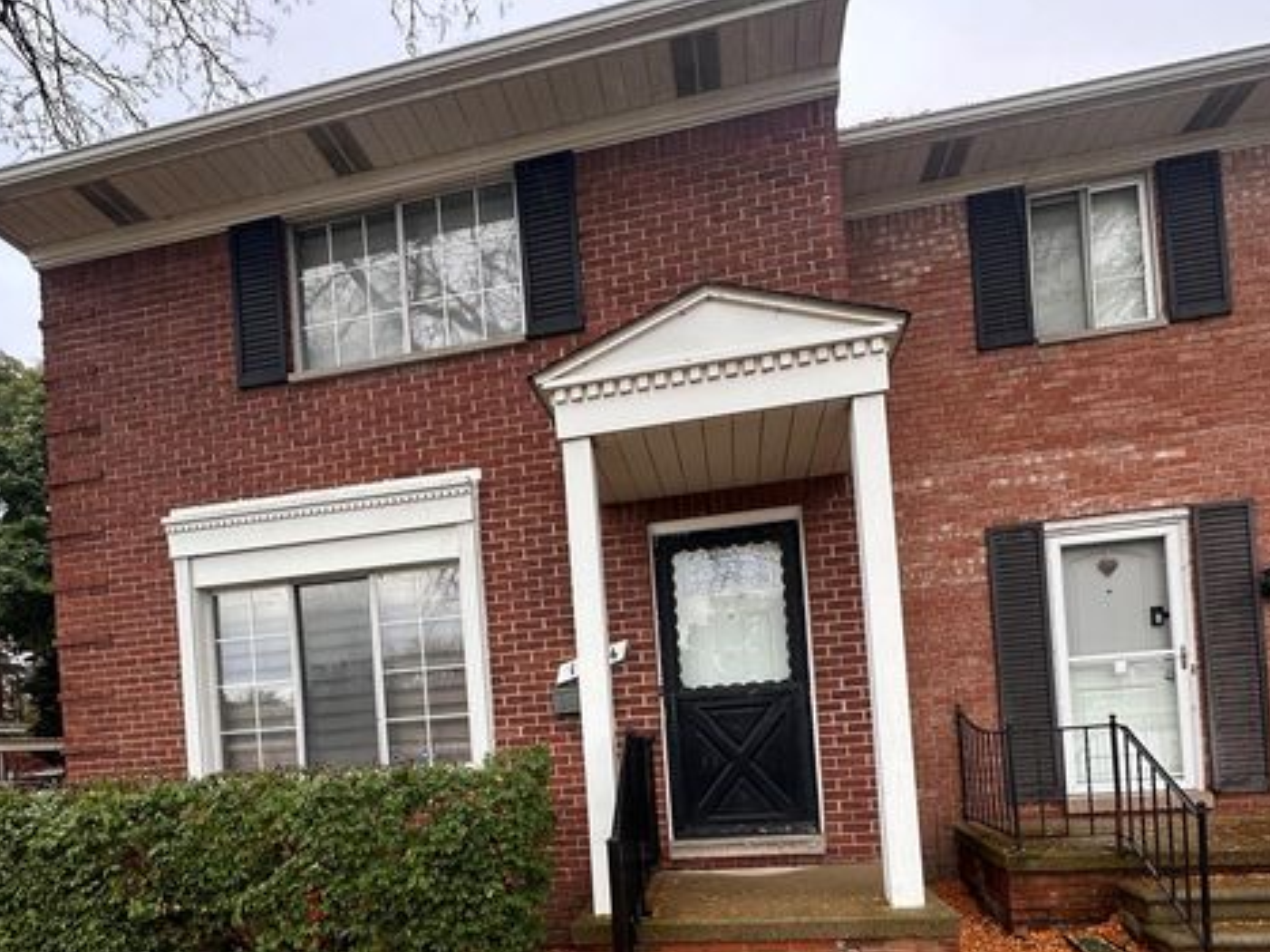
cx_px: 617
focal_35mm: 20
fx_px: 734
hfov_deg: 81.7
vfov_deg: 61.7
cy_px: 730
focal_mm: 2.22
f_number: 2.2
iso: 50
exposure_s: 1/99
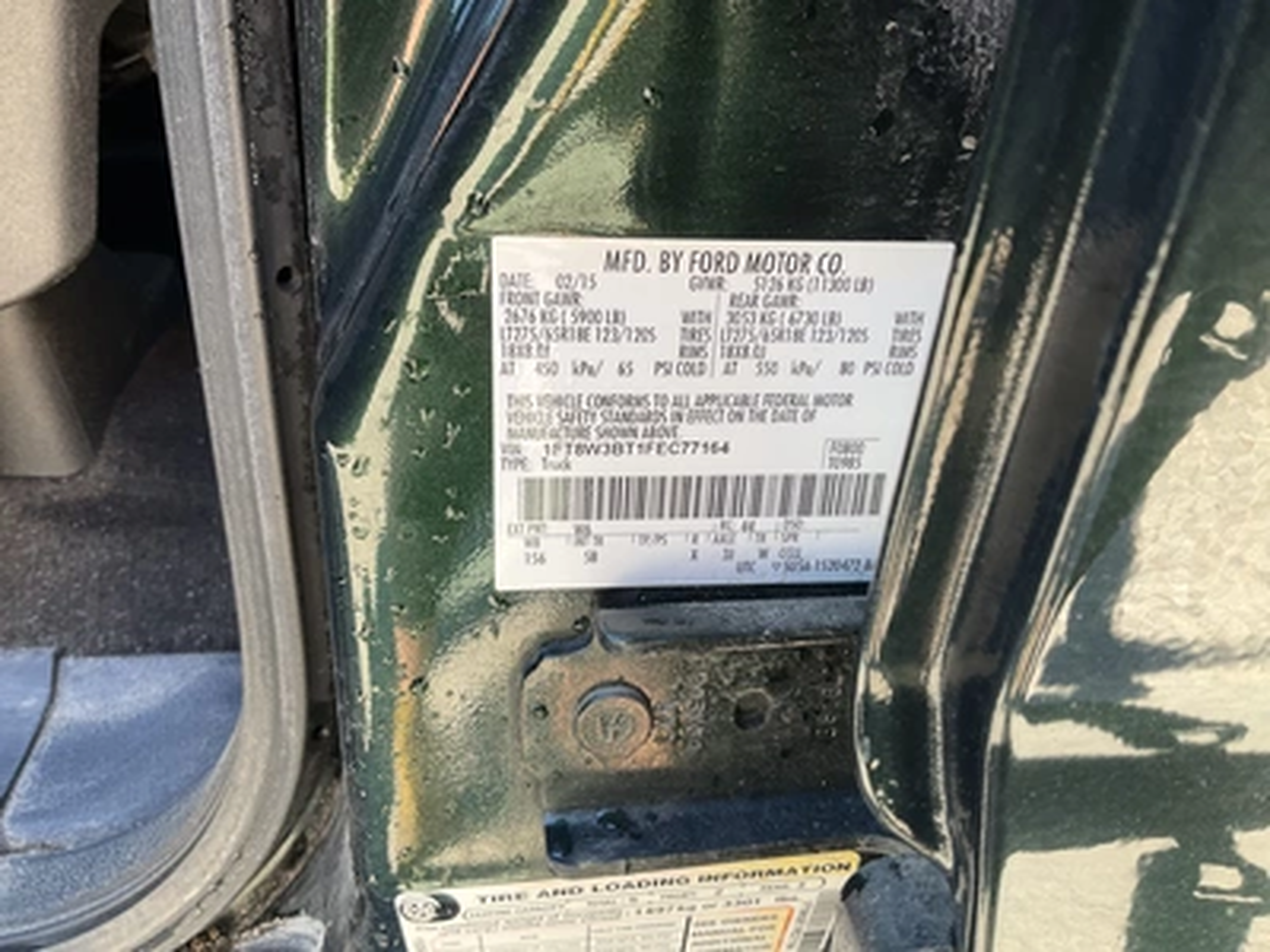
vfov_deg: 48.2
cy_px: 476
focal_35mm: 29
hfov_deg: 61.7
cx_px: 635
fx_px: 1064
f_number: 1.8
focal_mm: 3
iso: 32
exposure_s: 1/122
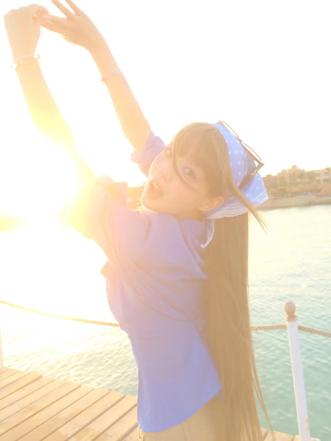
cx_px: 166
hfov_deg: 48.2
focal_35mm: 29
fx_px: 370
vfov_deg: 61.7
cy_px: 220
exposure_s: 1/218
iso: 32
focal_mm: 4.15
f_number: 2.2
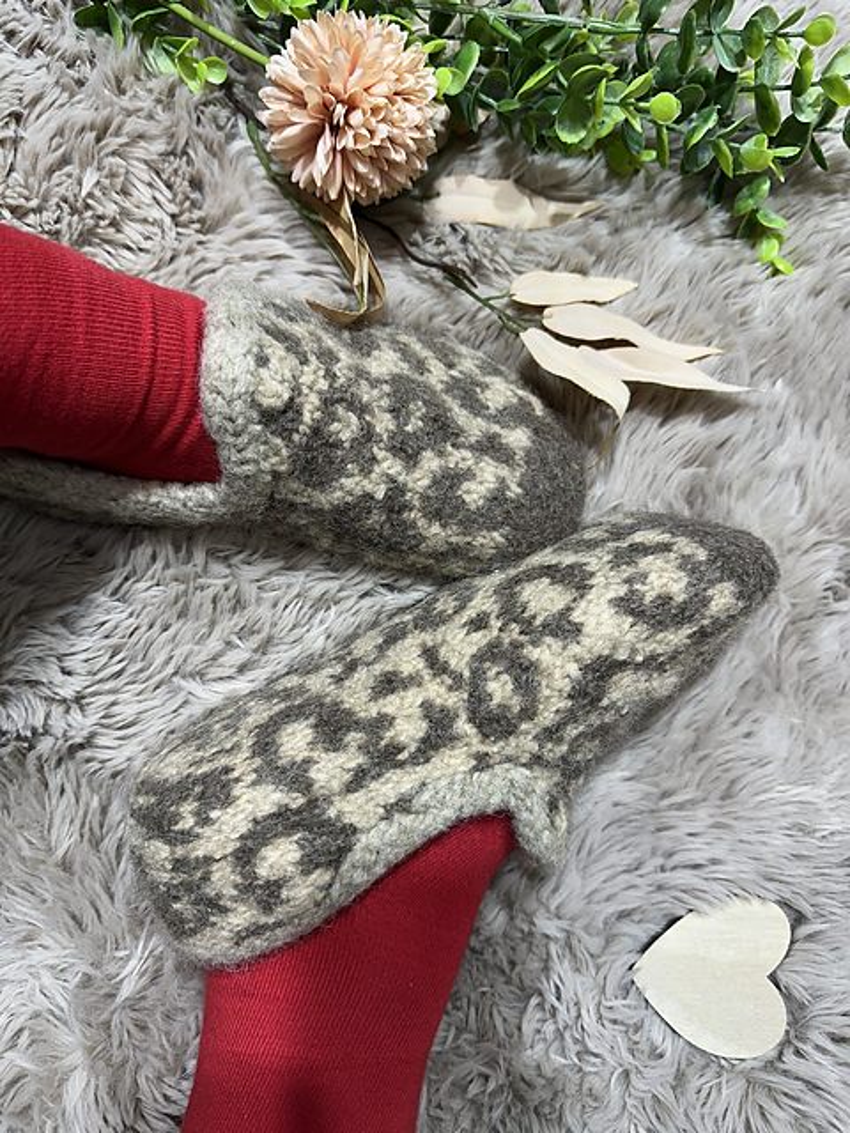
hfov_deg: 56.8
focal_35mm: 24
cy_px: 566
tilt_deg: -84.3
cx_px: 425
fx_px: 786
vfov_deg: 71.6
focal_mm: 6.86
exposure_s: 1/100
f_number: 1.78
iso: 80
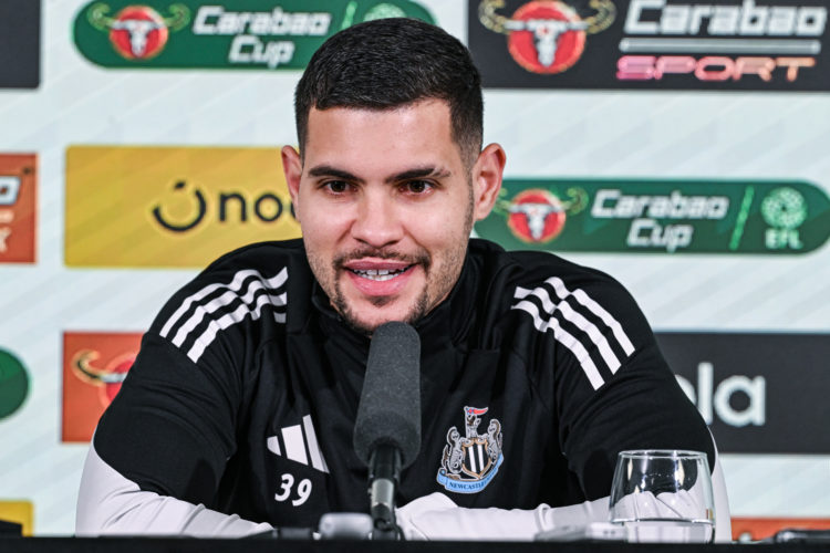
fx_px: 9222
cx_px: 415
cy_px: 276
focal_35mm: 400
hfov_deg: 5.2
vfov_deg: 3.4
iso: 2000
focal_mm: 400
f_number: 7.1
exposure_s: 1/250
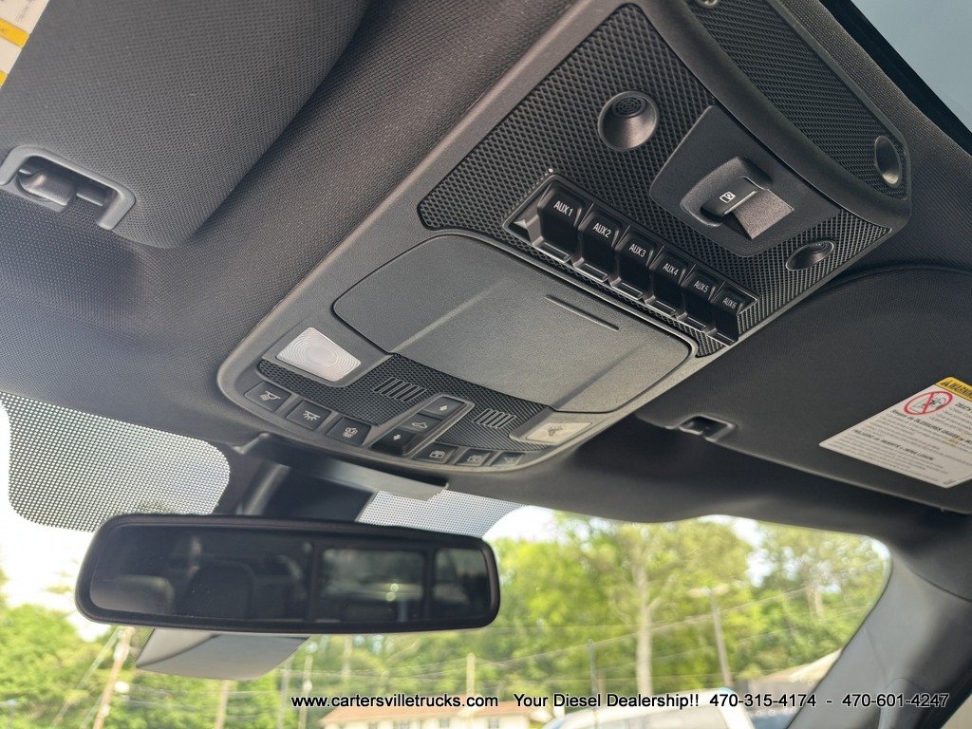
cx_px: 486
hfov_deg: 71.6
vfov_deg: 56.8
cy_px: 364
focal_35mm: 24
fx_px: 674
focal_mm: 6.76
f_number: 1.78
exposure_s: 1/121
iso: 100
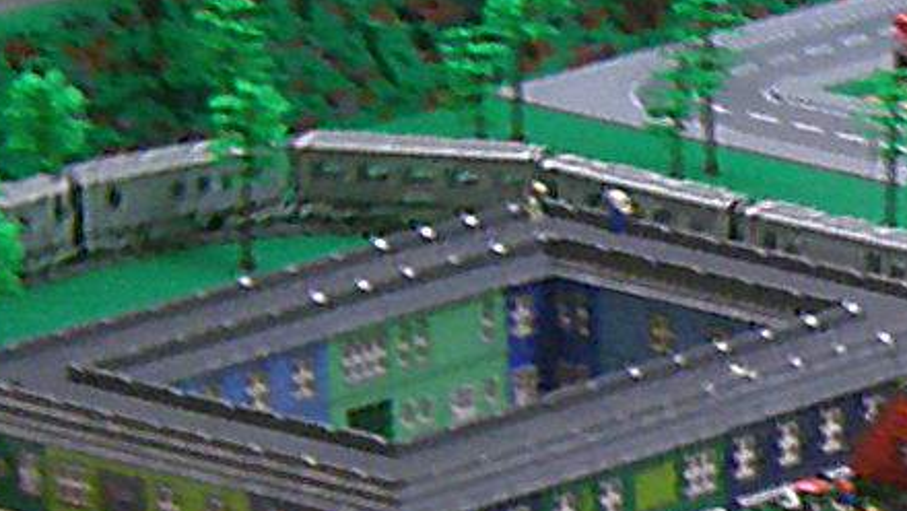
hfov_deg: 4.8
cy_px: 707
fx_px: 10611
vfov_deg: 2.8
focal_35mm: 441
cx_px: 2018
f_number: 5.1
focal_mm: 14.3
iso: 200
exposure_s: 1/18.5
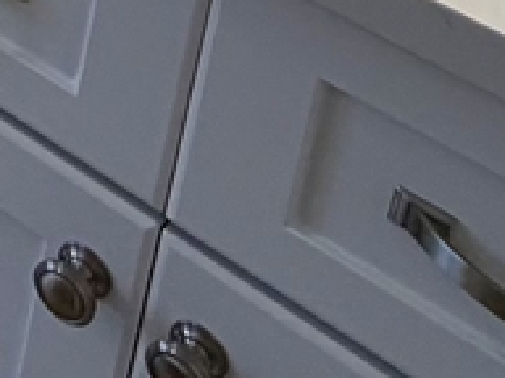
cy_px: -782
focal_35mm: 105
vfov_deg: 10.1
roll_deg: -4.0
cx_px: -702
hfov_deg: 13.6
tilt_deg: -11.5
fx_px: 1532
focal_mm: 2.22
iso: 100
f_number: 2.2
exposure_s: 1/120
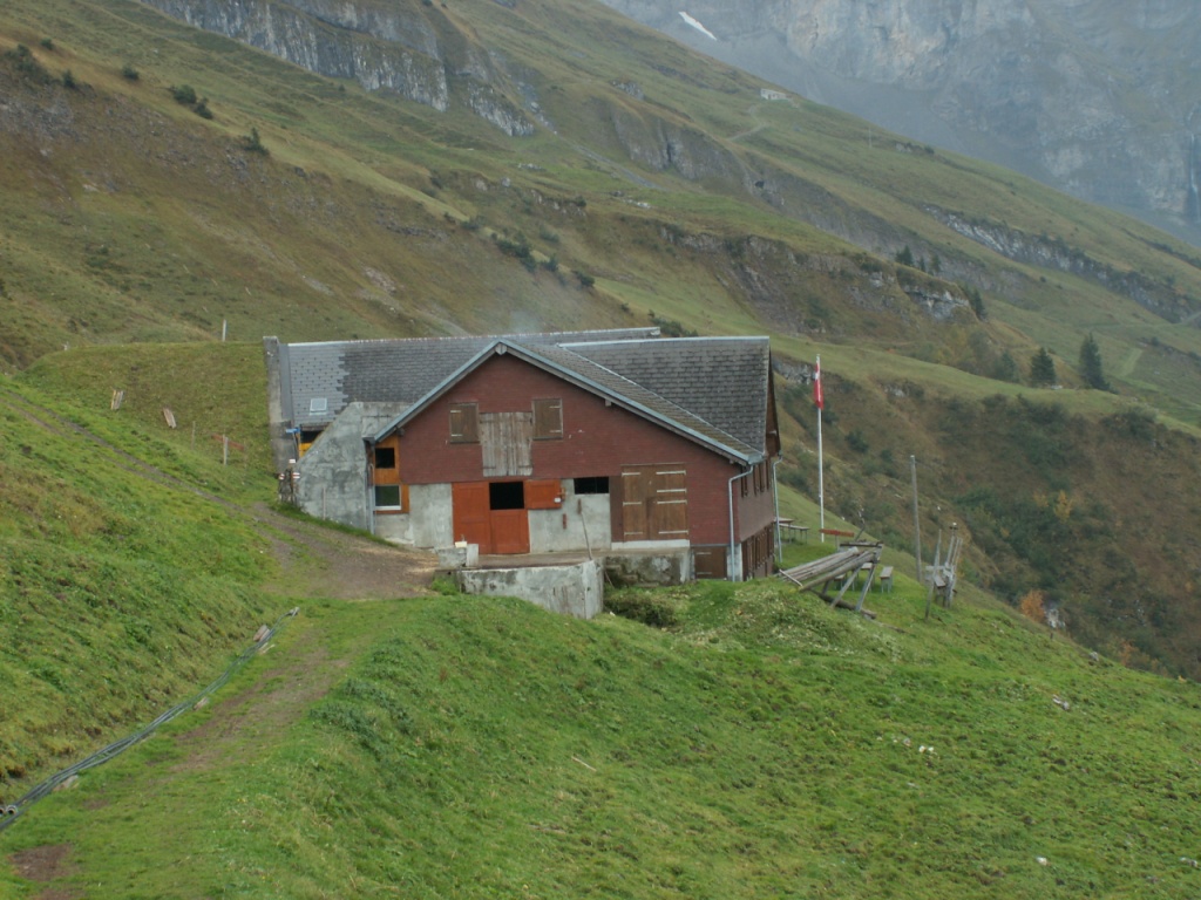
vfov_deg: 19.1
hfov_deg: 25.3
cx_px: 600
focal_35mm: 77
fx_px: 2672
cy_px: 450
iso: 50
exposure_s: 1/30
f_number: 5
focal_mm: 12.91
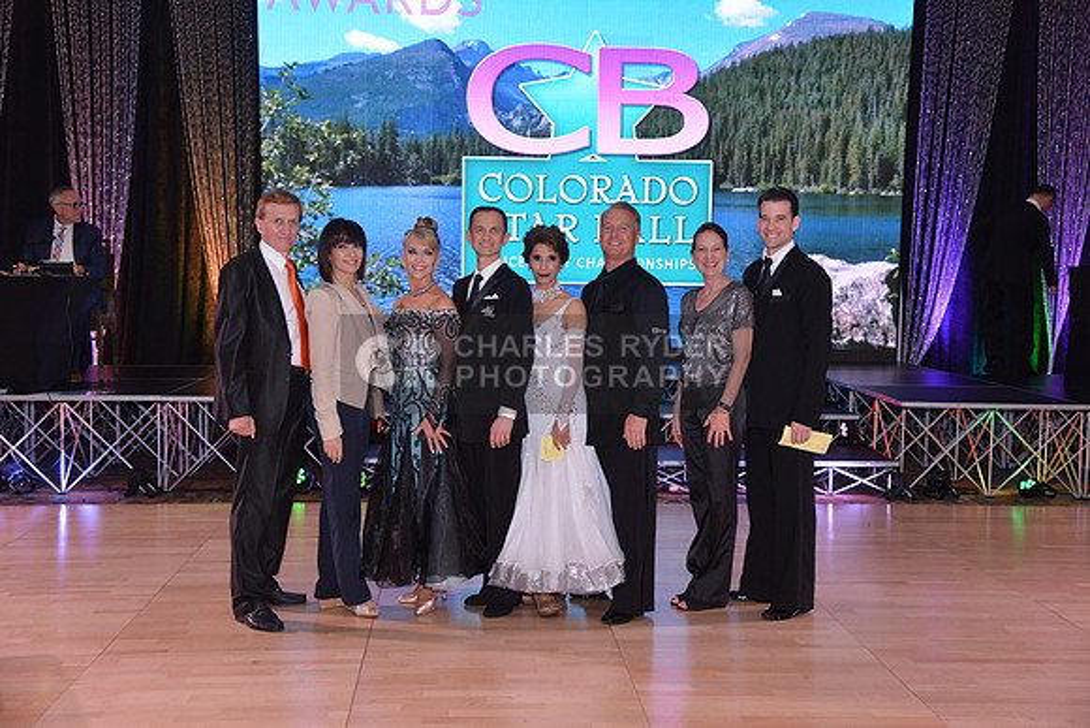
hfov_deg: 44.5
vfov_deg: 30.5
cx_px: 545
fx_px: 1332
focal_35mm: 44
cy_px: 364
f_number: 4.5
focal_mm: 44
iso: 2000
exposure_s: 1/250
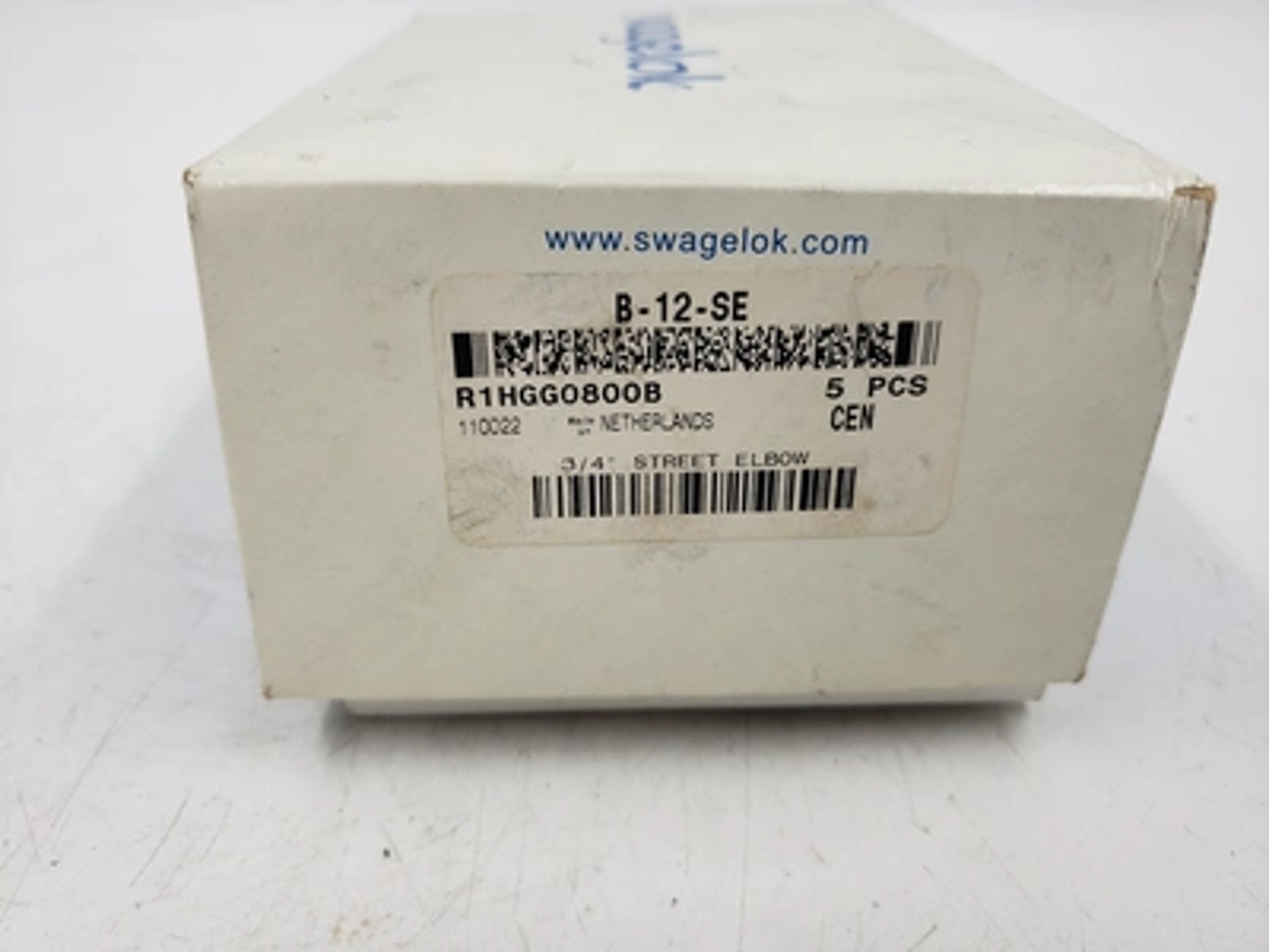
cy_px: 476
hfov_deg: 67.3
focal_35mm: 26
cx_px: 634
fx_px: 953
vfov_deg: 53.1
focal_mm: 4.3
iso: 50
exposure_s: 1/398
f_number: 1.5
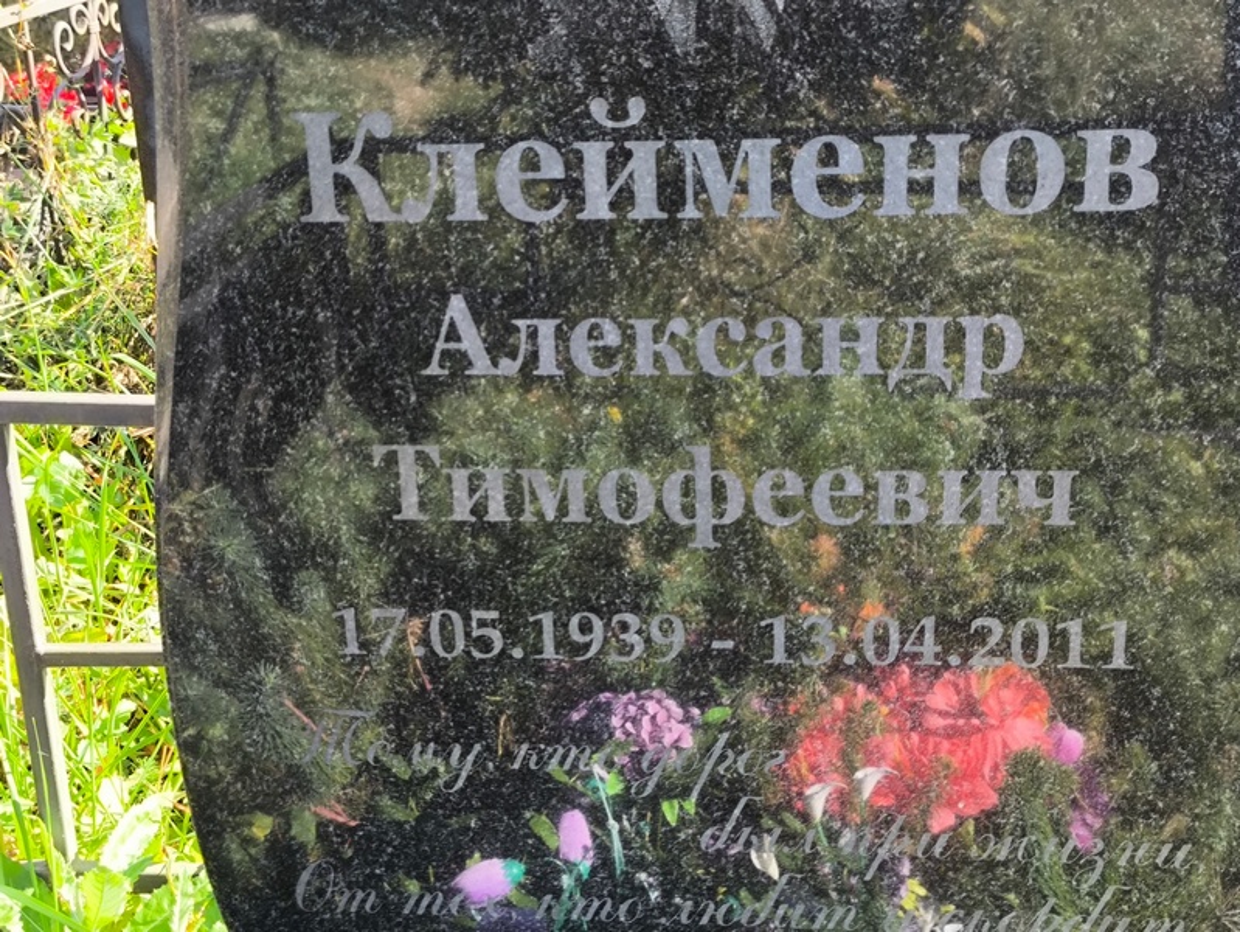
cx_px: 620
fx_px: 1792
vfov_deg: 29.1
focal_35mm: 50
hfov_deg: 38.2
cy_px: 466
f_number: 1.7
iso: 50
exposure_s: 1/136
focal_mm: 4.71
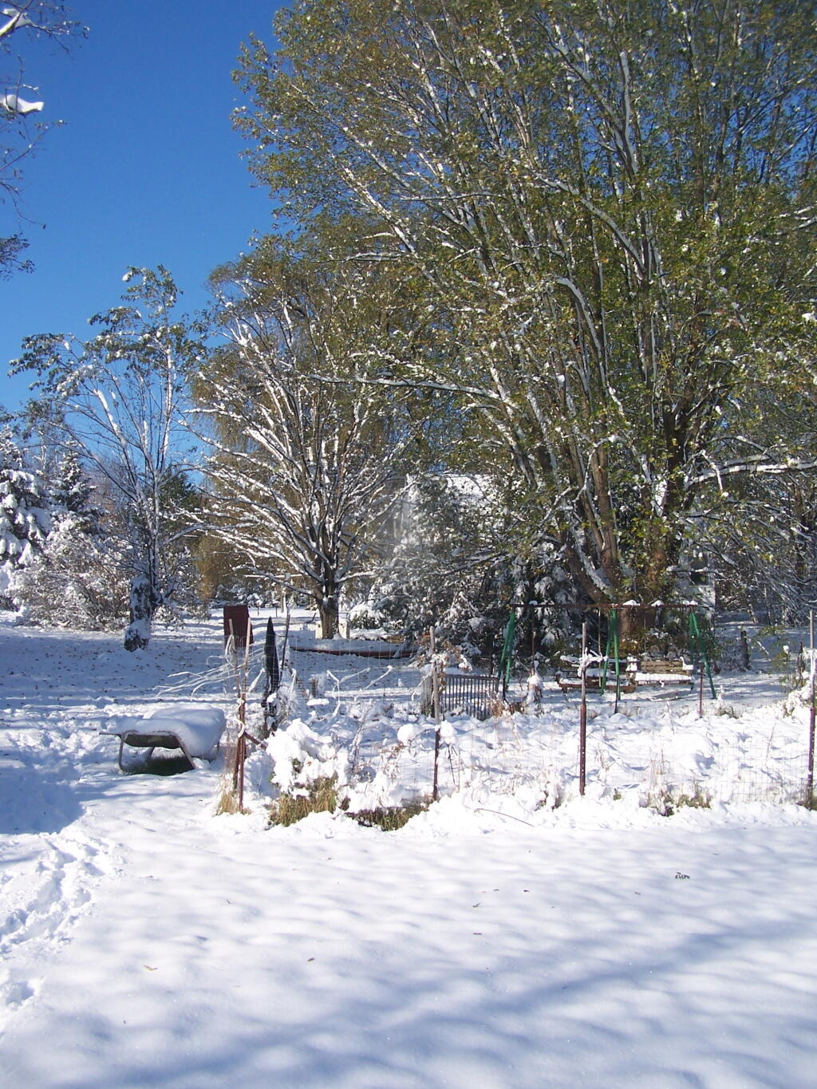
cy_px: 544
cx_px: 408
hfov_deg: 37.7
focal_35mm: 38
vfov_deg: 49.0
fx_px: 1196
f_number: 4
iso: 80
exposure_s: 1/800
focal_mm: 6.3
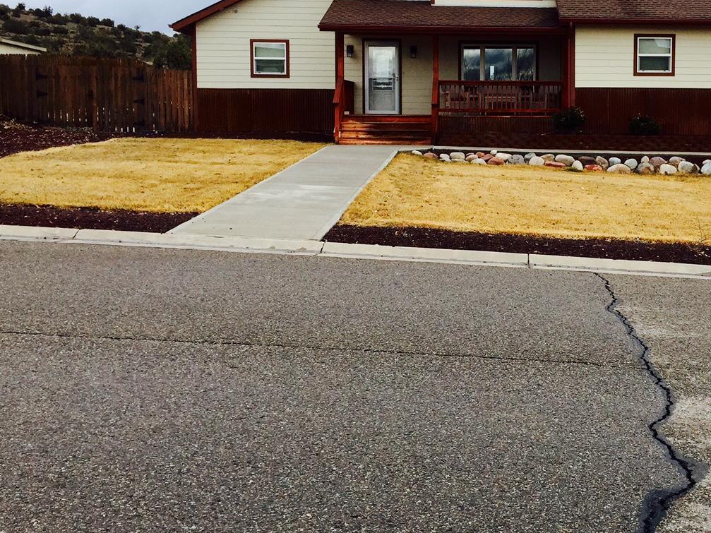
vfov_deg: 30.7
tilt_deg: -2.6
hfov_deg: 39.2
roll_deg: -0.1
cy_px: 198
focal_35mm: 47
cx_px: 542
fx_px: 965
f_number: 2.2
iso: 32
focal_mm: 4.15
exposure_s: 1/879
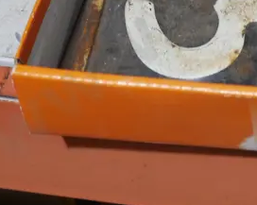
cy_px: -139
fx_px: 1231
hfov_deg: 11.4
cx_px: 383
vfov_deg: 9.2
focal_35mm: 162
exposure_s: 1/60
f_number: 4.7
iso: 400
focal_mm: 22
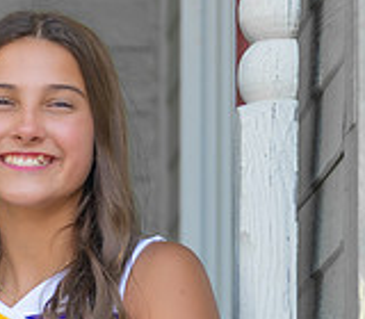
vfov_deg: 3.5
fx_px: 5167
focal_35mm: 461
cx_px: -78
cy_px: 385
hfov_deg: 4.0
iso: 125
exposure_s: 1/320
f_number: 2.8
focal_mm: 107
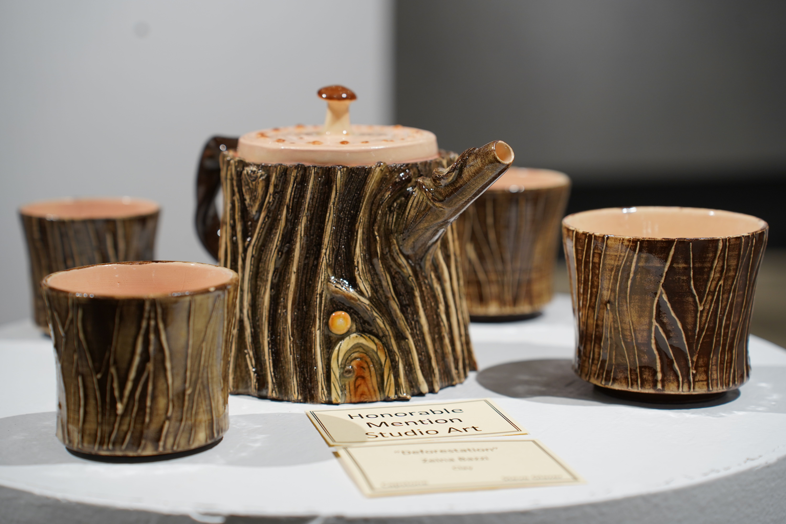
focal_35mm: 75
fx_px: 1637
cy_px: 262
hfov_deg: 27.0
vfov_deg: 18.2
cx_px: 393
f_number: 4
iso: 400
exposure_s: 1/160
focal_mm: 75
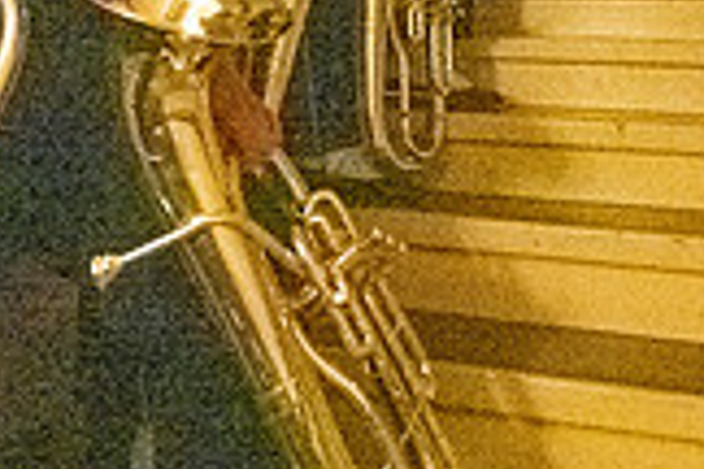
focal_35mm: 50
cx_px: 400
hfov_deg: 39.5
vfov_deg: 21.9
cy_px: -258
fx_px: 978
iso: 25600
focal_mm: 14
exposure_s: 1/250
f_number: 4.5
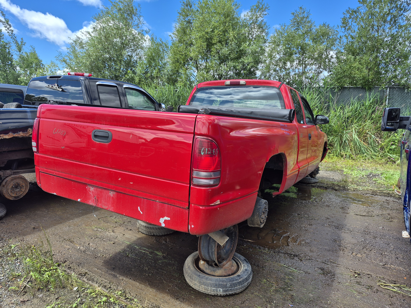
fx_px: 273
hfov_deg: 73.9
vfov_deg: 58.9
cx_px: 206
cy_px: 154
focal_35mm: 23
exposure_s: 1/782
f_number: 1.8
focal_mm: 5.4
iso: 25
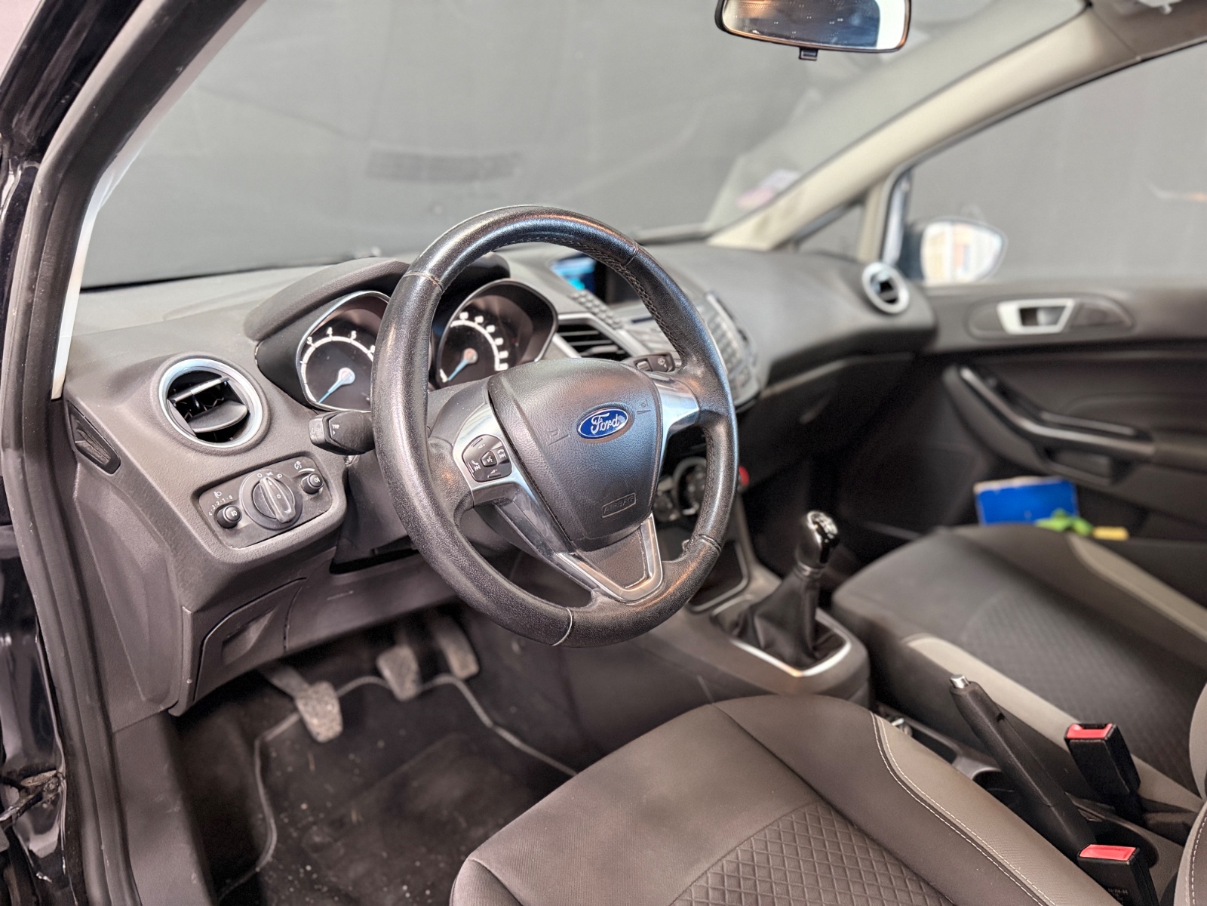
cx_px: 604
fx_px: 837
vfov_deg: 56.8
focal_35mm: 24
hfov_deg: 71.6
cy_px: 453
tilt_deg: -17.6
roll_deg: -0.3
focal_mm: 6.76
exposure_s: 1/33
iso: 640
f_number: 1.78
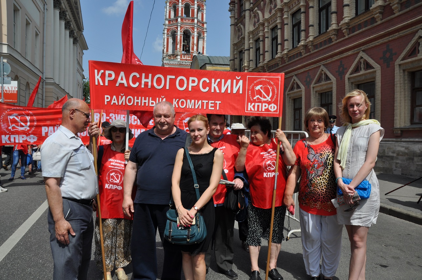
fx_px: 316
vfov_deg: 47.8
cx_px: 211
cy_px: 140
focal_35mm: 27
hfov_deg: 67.4
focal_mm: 18
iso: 200
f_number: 14
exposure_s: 1/200
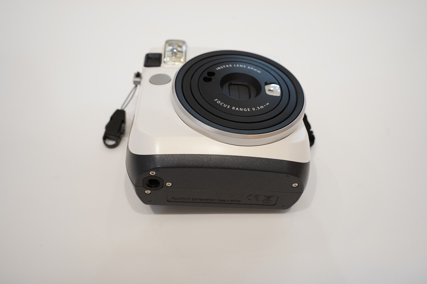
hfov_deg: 53.2
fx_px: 427
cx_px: 214
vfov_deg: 36.8
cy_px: 142
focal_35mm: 36
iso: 400
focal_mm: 36
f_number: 8
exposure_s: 1/40
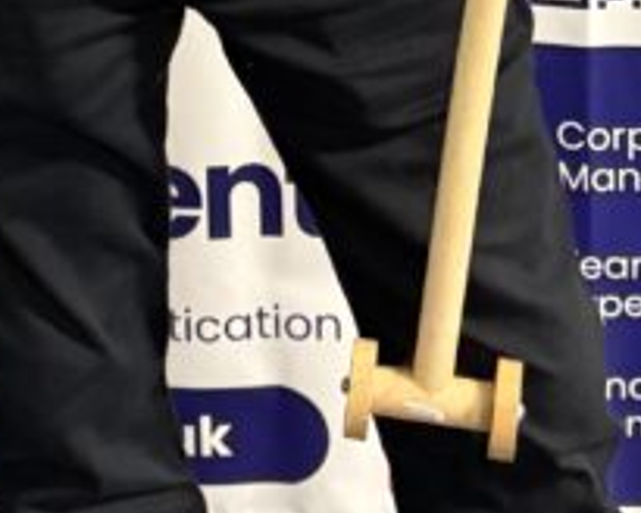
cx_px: 253
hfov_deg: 16.4
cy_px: -513
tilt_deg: -10.8
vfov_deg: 11.8
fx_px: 2220
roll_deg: +1.8
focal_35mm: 117
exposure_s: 1/50
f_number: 1.78
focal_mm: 6.76
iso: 640
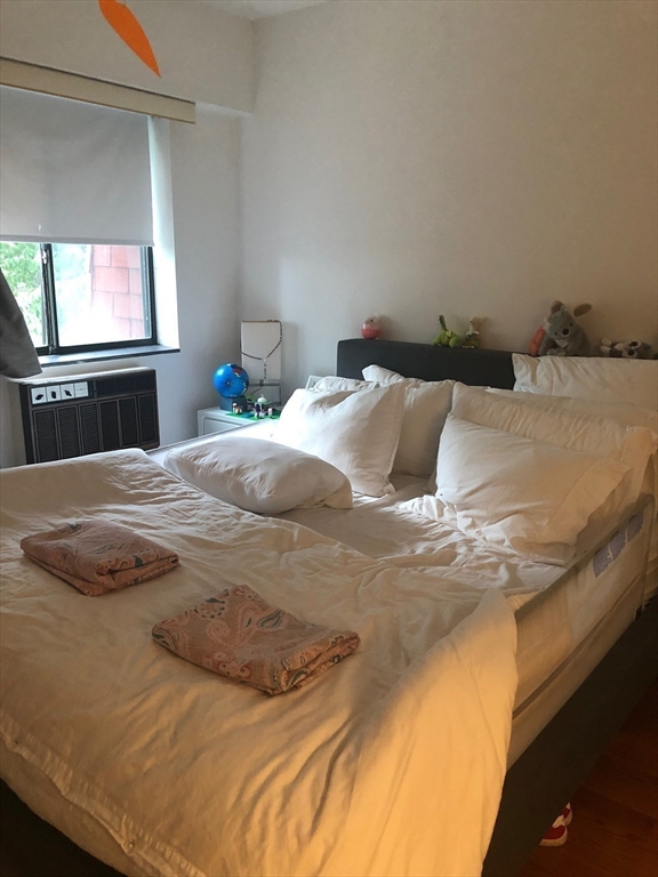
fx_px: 710
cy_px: 438
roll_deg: -0.4
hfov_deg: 49.7
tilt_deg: -14.6
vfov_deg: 63.4
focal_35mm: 28
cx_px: 329
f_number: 1.8
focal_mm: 4
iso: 80
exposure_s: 1/15
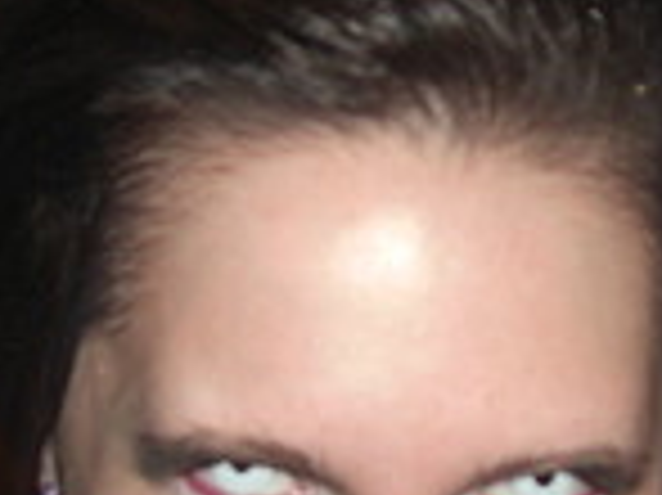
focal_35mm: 147
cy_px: 322
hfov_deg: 13.4
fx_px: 2809
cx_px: 516
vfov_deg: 10.1
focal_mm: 7.9
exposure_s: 1/60
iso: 200
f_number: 2.8
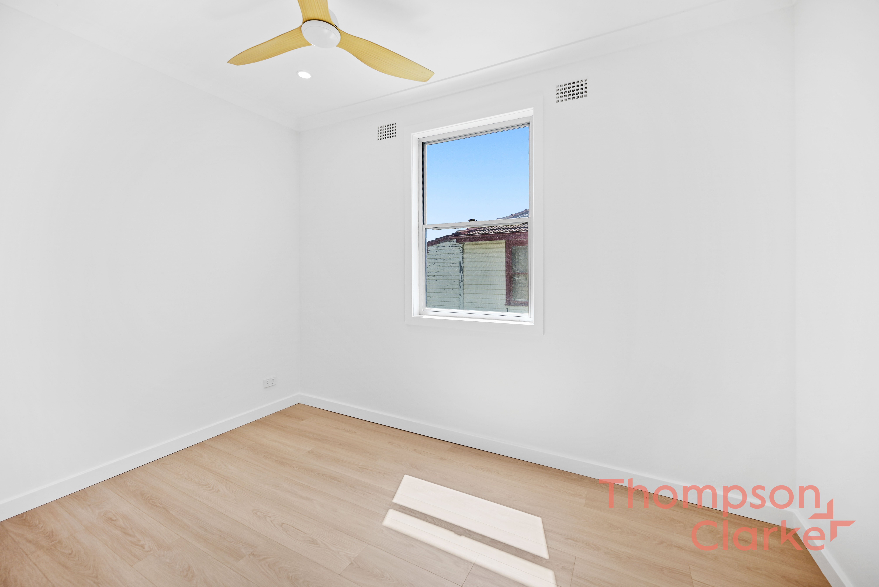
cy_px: 294
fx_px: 342
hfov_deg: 104.2
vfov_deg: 81.3
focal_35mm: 14
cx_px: 440
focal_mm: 14
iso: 100
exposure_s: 1/50
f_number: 4
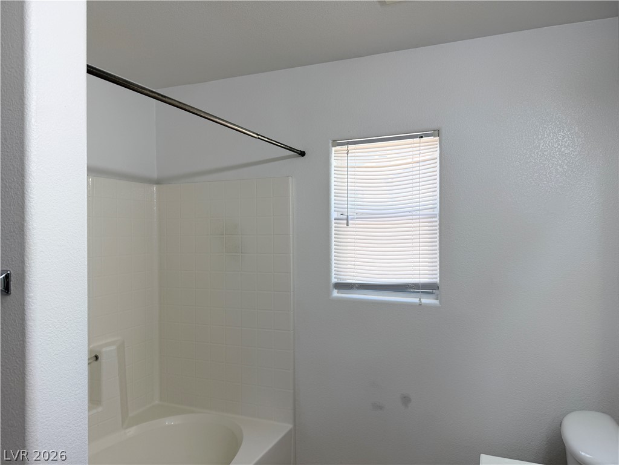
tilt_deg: -2.2
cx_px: 310
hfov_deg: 71.6
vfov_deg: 56.8
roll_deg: +0.5
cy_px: 232
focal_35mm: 24
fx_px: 429
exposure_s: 1/226
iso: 80
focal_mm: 6.76
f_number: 1.78
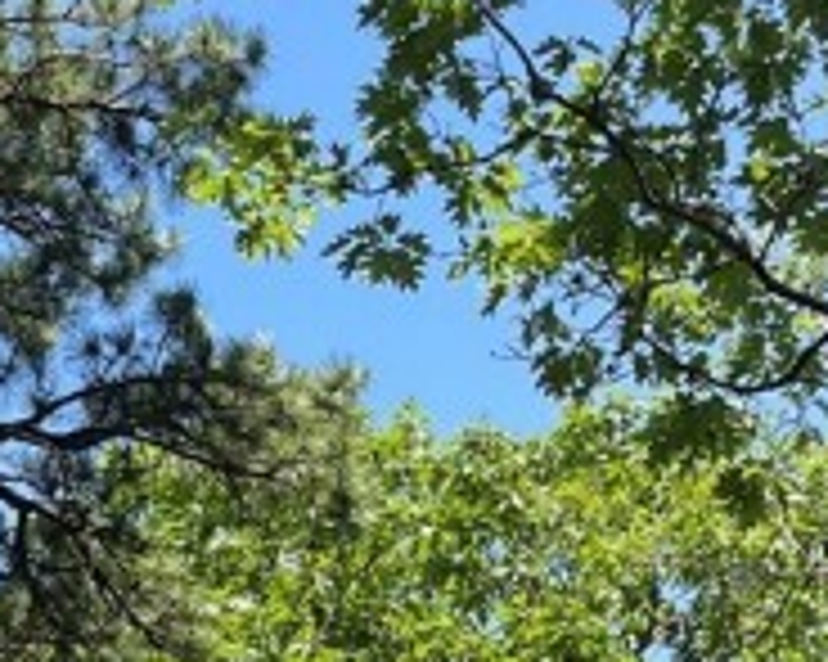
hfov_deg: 17.4
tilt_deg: +9.9
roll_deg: +0.3
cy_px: 1189
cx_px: -122
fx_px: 2596
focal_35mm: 106
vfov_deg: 13.1
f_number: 1.6
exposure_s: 1/845
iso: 50
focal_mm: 5.1
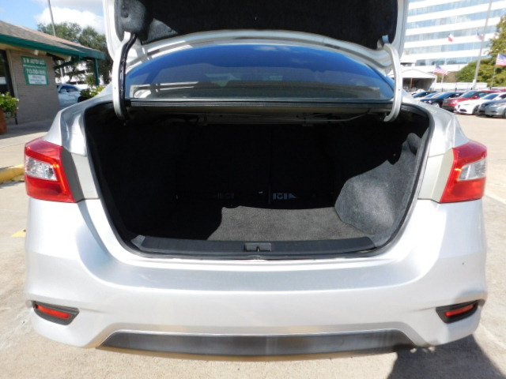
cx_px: 253
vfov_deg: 58.9
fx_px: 336
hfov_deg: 73.9
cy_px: 190
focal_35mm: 23
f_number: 3
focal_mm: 4
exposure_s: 1/1250
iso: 125
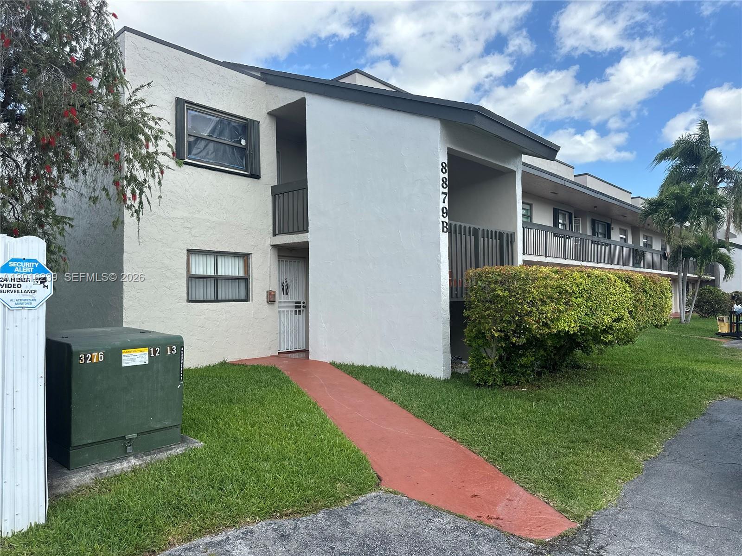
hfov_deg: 71.6
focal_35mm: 24
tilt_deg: +0.1
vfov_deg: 56.8
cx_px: 371
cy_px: 278
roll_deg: +0.6
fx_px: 514
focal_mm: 6.86
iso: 80
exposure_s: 1/2525
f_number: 1.78
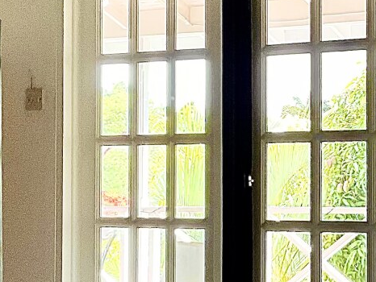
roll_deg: +1.2
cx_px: 361
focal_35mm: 112
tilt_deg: +2.4
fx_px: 1217
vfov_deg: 13.2
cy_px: 147
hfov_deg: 17.2
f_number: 1.8
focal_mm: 3
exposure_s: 1/120
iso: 32
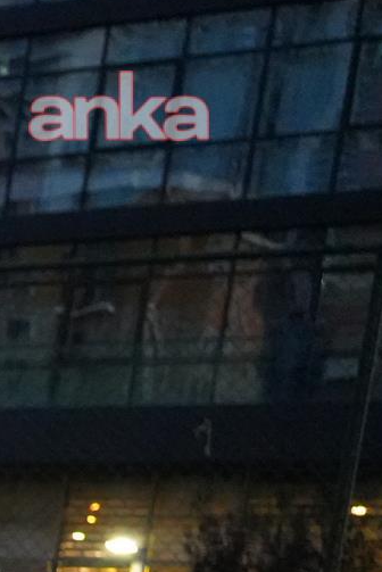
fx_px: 2273
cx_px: -1318
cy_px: 1030
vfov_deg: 13.0
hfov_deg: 6.7
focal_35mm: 143
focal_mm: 24
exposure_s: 1/80
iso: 5000
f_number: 4
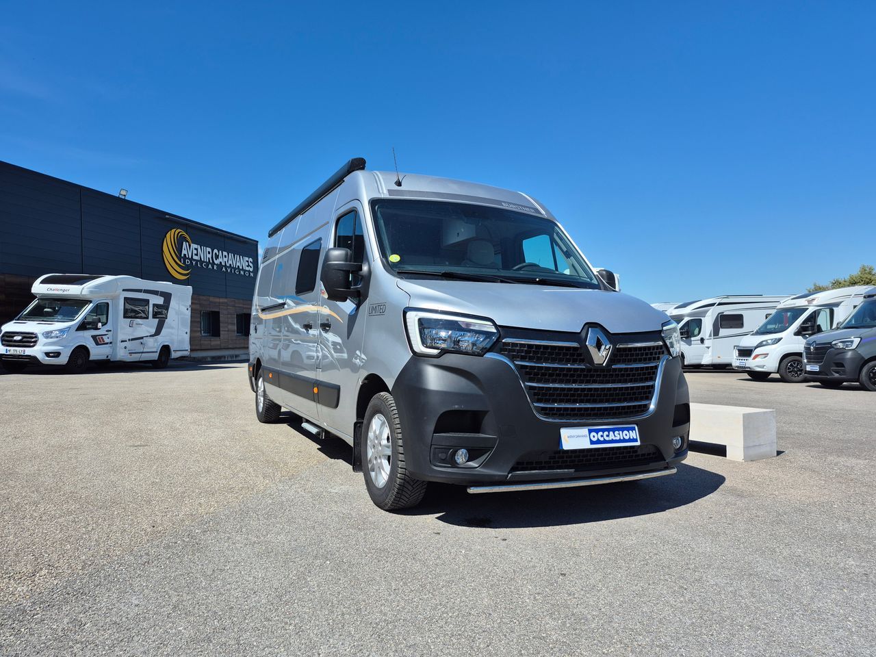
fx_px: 582
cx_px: 438
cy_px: 328
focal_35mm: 23
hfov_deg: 73.9
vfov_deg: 58.9
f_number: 1.8
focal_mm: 5.4
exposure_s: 1/1892
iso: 25
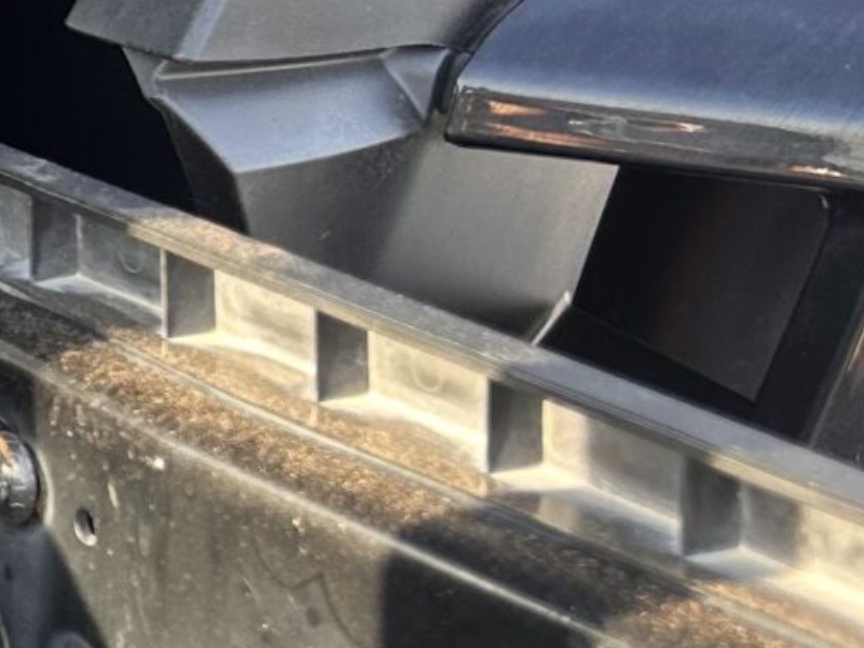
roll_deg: +1.7
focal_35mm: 132
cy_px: 29
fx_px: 3295
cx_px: -967
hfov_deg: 12.7
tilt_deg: -19.2
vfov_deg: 11.1
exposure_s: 1/121
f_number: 1.5
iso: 50
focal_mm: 5.7
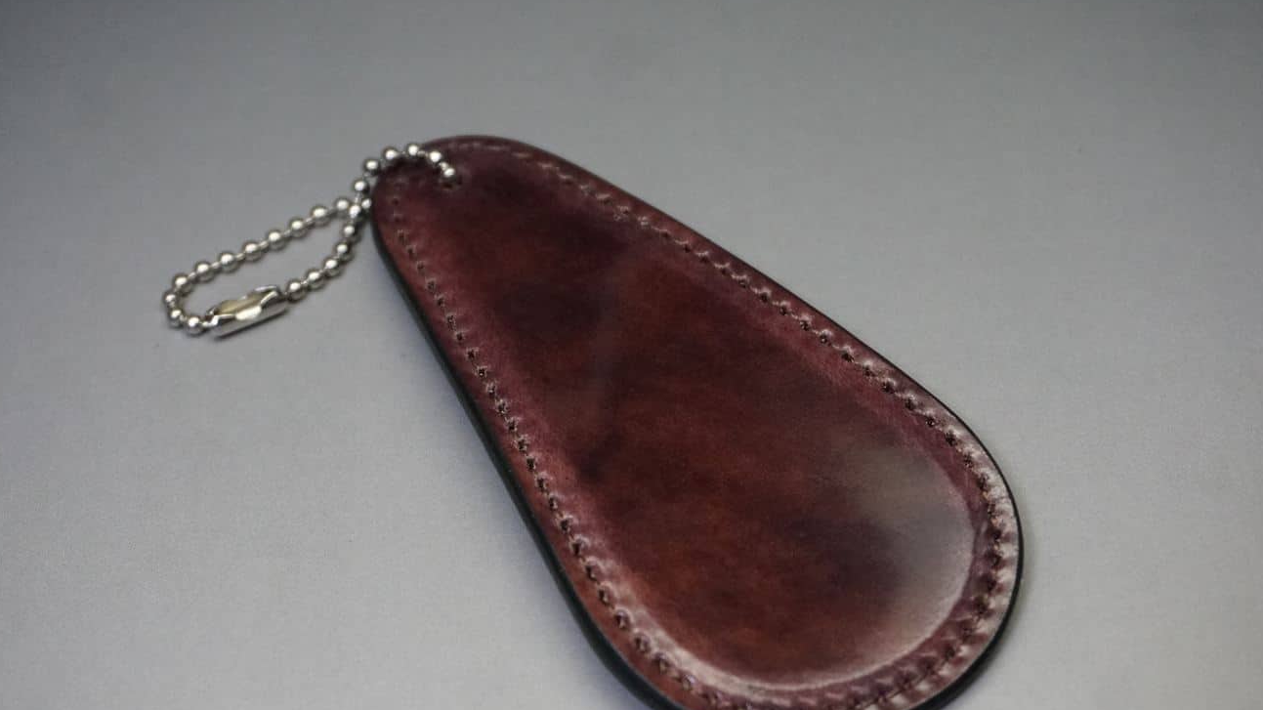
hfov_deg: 33.3
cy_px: 440
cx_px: 659
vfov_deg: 19.1
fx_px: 2110
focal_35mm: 63
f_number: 5.6
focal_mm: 36
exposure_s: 1/160
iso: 2000
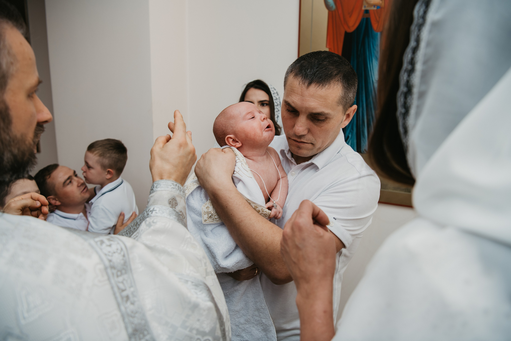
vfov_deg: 47.9
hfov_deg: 67.4
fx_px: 383
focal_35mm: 27
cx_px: 256
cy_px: 170
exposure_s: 1/160
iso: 125
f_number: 4
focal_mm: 27
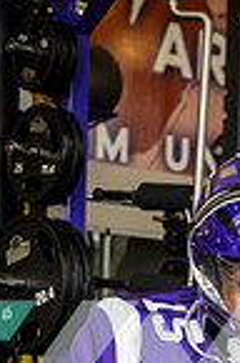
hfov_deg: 7.9
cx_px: 260
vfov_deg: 11.5
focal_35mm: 171
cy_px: 556
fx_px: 1718
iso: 800
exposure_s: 1/250
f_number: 7.1
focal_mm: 55
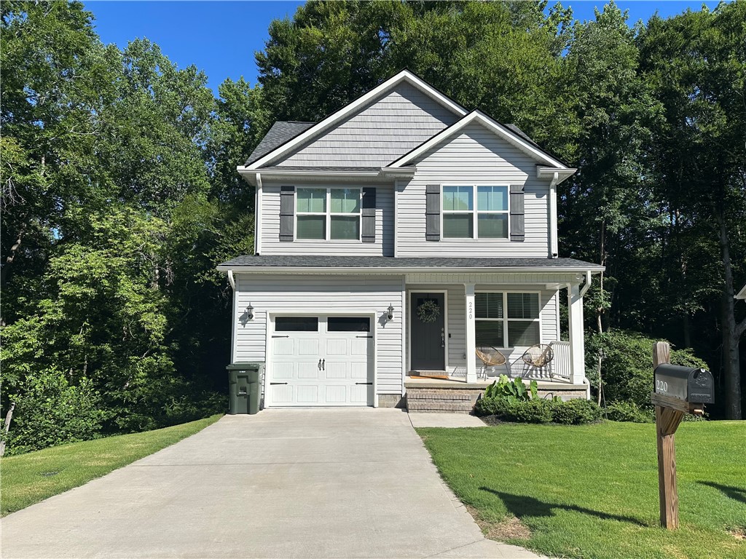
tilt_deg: +6.1
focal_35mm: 24
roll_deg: -1.0
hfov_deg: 71.6
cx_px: 373
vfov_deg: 56.8
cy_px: 280
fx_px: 517
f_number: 1.78
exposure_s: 1/6211
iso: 80
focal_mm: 6.86
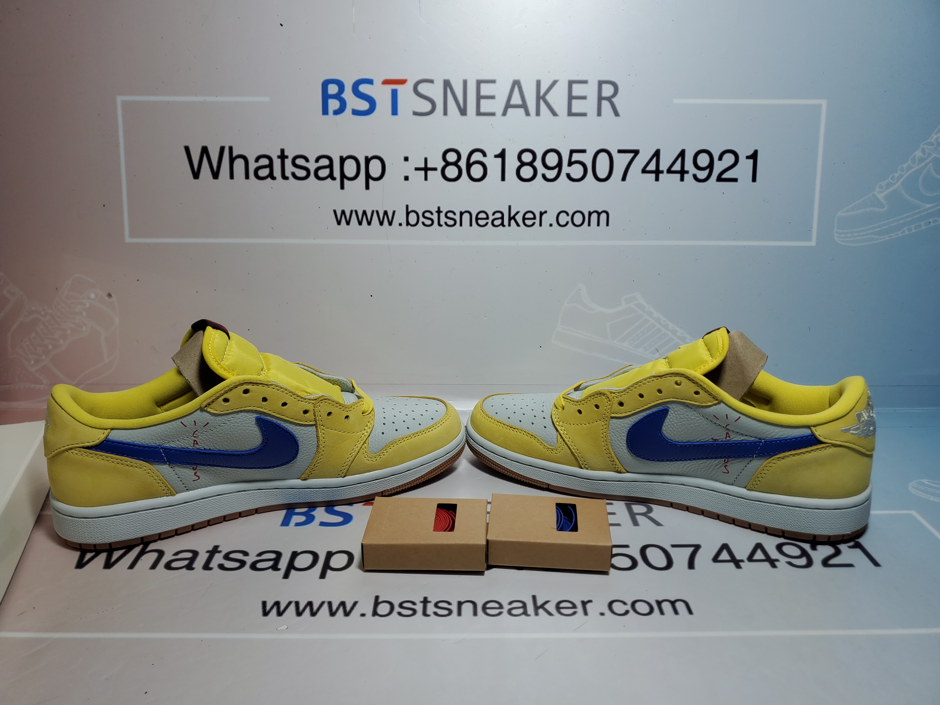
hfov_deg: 67.3
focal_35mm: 26
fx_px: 706
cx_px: 470
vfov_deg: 53.1
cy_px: 352
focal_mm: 4.3
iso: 50
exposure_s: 1/849
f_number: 1.5
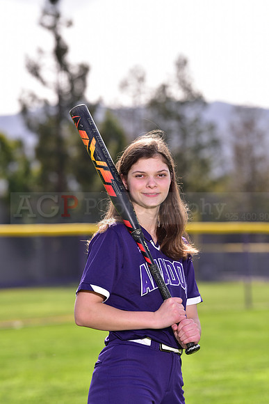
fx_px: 1960
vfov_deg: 11.7
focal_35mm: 175
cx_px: 134
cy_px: 202
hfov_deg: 7.9
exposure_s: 1/250
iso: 80
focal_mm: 175
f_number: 5.6
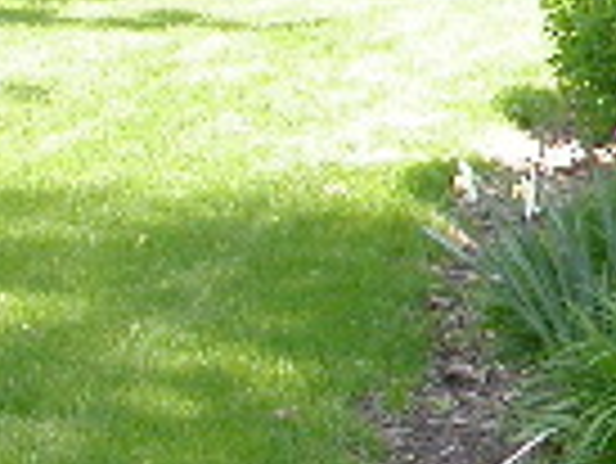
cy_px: 221
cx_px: 1268
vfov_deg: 8.4
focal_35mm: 177
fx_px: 3153
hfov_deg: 10.2
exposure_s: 1/105
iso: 100
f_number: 4.2
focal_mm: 7.85
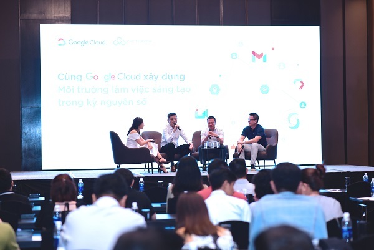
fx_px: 883
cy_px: 125
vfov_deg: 16.1
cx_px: 187
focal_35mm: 85
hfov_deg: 23.9
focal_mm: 85
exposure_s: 1/160
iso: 1250
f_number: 2.8
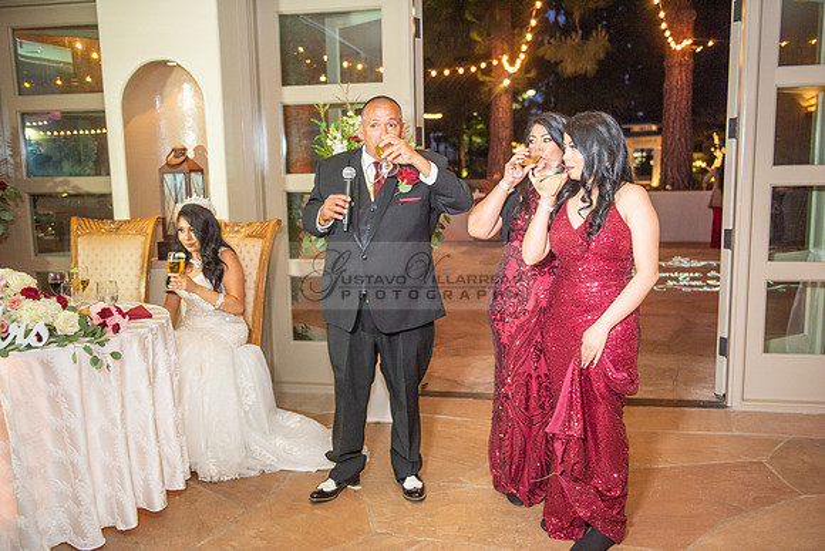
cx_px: 412
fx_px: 733
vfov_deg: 41.1
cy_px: 276
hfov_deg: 58.7
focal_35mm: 32
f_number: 2.8
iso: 1250
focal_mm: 32
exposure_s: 1/125
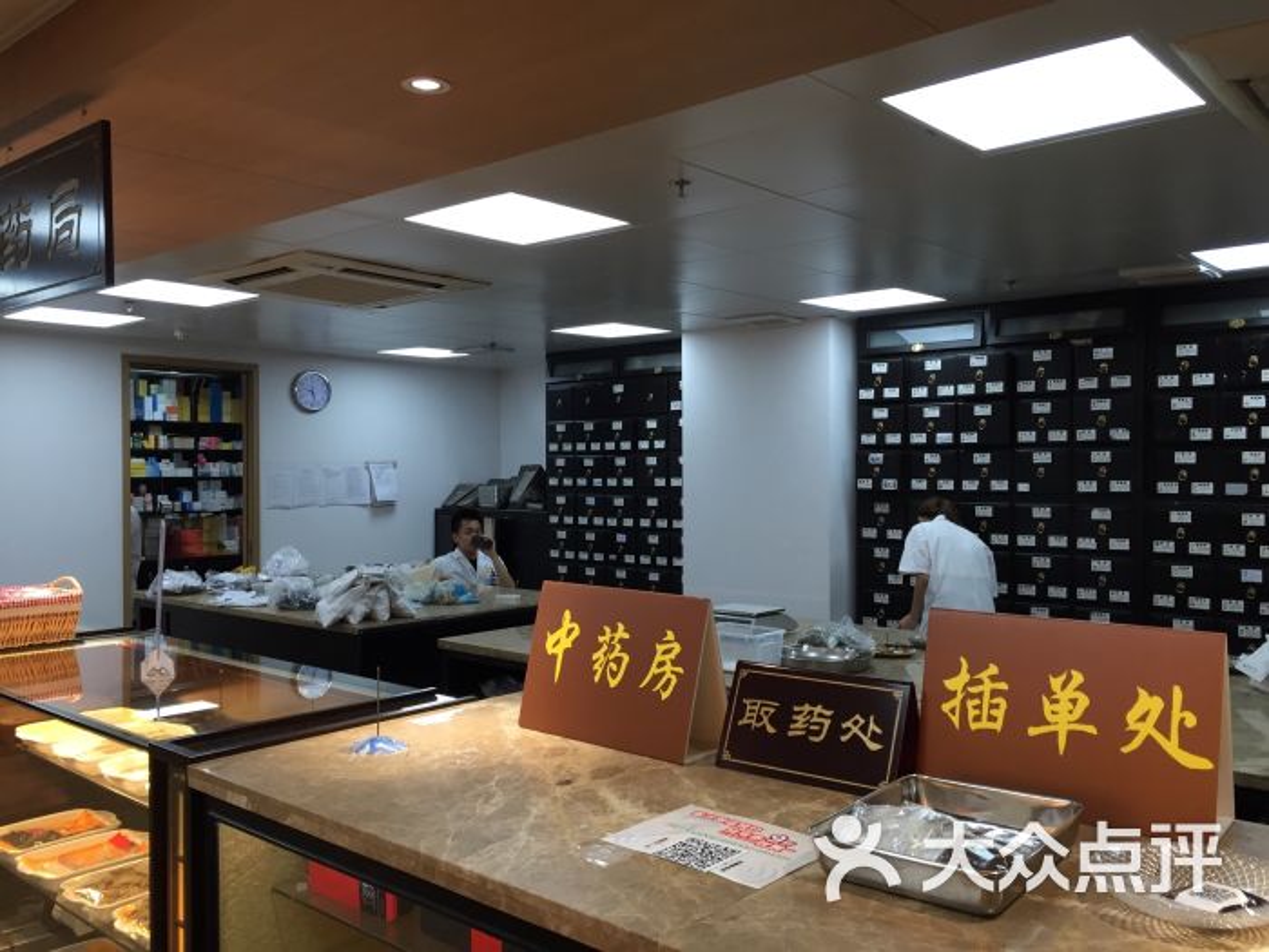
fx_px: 1063
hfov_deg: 61.7
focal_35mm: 29
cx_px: 634
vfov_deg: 48.2
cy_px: 476
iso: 32
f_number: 2.2
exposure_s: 1/33
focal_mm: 4.15
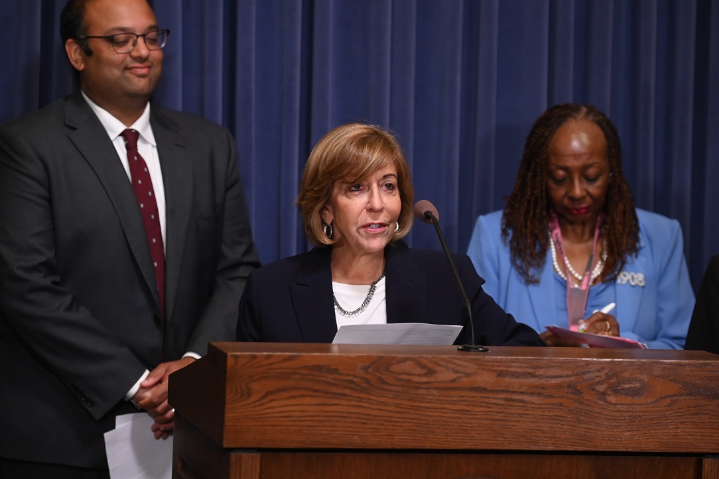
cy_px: 220
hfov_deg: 15.2
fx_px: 2696
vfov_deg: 10.2
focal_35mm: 135
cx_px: 379
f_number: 3.5
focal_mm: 122
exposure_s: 1/320
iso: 3200
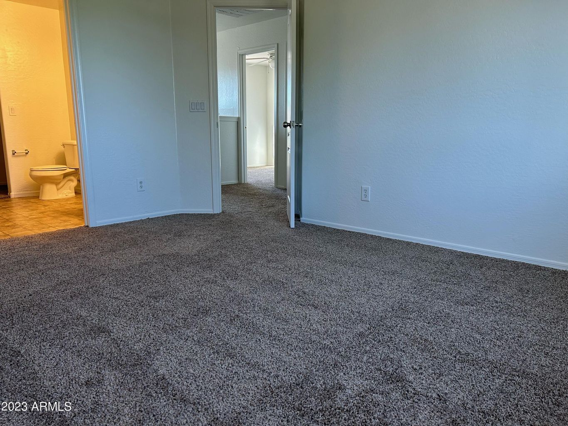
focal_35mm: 26
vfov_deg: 53.1
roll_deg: +0.3
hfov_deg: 67.3
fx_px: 427
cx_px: 284
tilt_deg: -10.6
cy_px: 213
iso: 125
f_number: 1.5
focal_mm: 5.7
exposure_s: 1/120
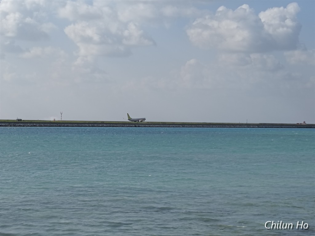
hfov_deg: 21.3
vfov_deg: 16.1
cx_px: 158
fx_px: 837
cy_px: 118
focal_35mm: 92
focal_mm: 6.07
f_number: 1.7
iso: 50
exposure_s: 1/997
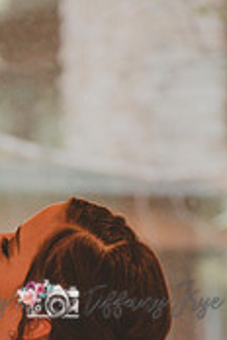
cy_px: 375
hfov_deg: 2.3
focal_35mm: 600
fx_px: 5675
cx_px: -61
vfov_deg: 3.4
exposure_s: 1/60
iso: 2800
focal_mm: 155
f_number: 5
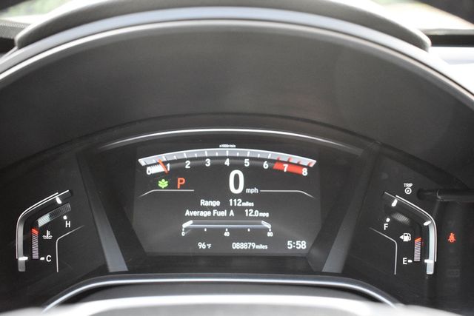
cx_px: 237
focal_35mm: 39
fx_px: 514
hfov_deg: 49.5
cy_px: 158
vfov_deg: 34.2
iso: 2800
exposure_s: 1/125
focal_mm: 26
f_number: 4
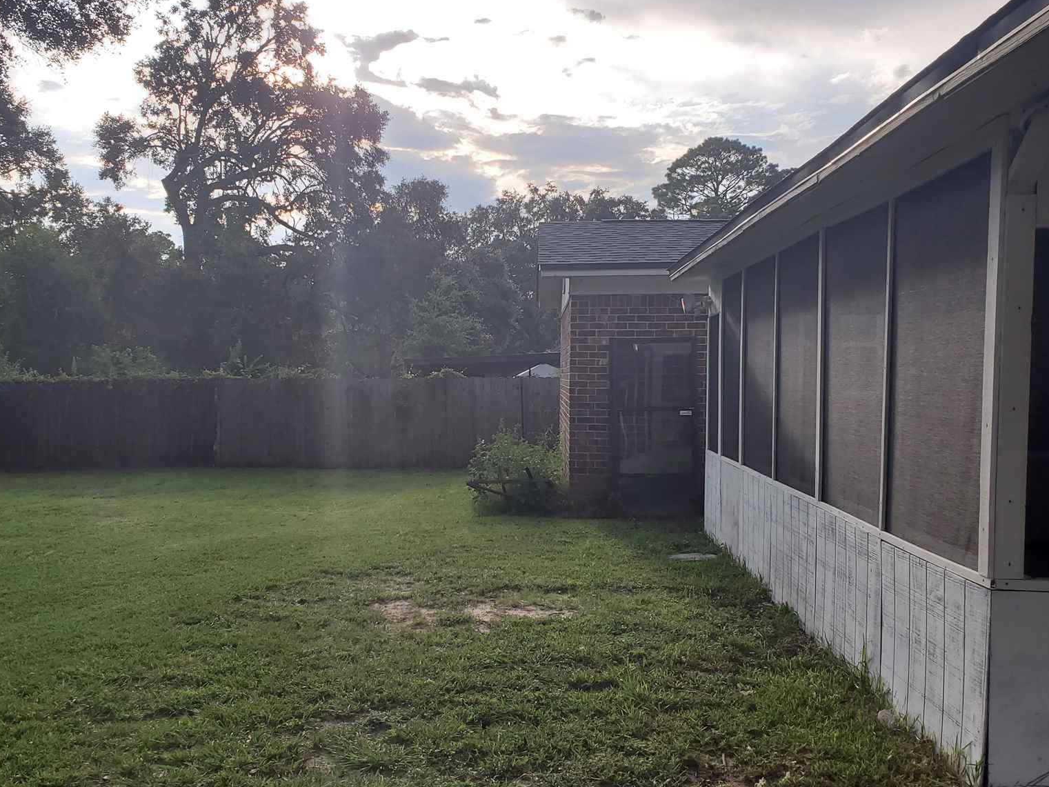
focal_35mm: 35
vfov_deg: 40.7
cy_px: 423
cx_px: 391
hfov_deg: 52.0
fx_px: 1061
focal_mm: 4.3
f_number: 2.4
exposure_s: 1/505
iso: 50
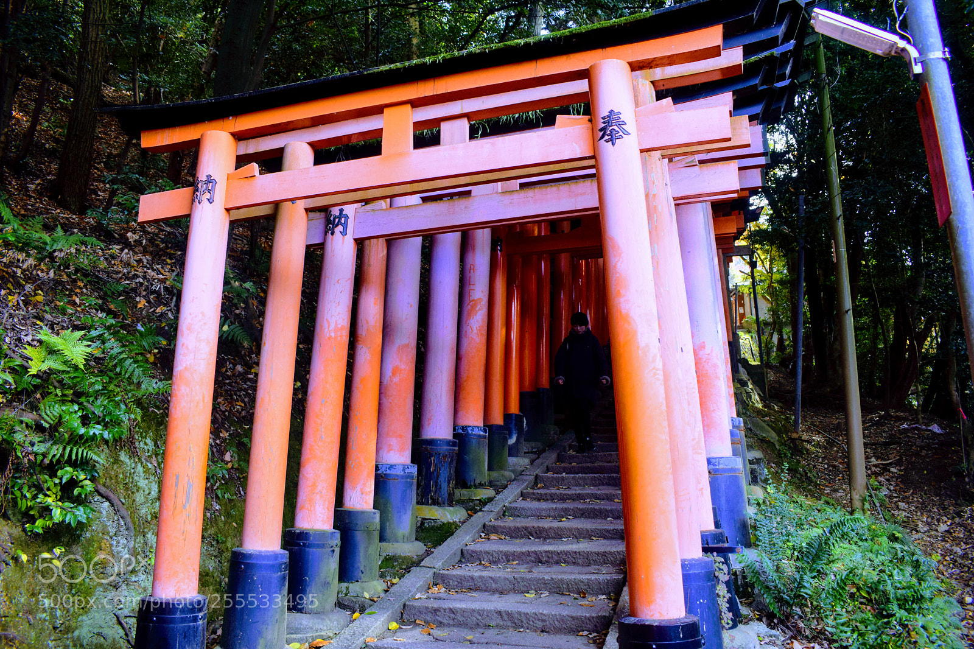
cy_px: 324
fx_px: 730
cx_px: 487
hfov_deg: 67.4
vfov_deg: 47.9
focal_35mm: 27
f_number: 5
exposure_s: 1/100
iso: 400
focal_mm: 18
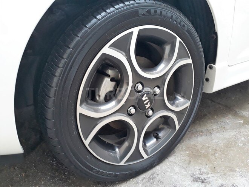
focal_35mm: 27
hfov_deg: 65.3
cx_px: 124
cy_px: 94
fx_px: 194
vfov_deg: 51.4
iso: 100
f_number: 1.9
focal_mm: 3.6
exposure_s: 1/33
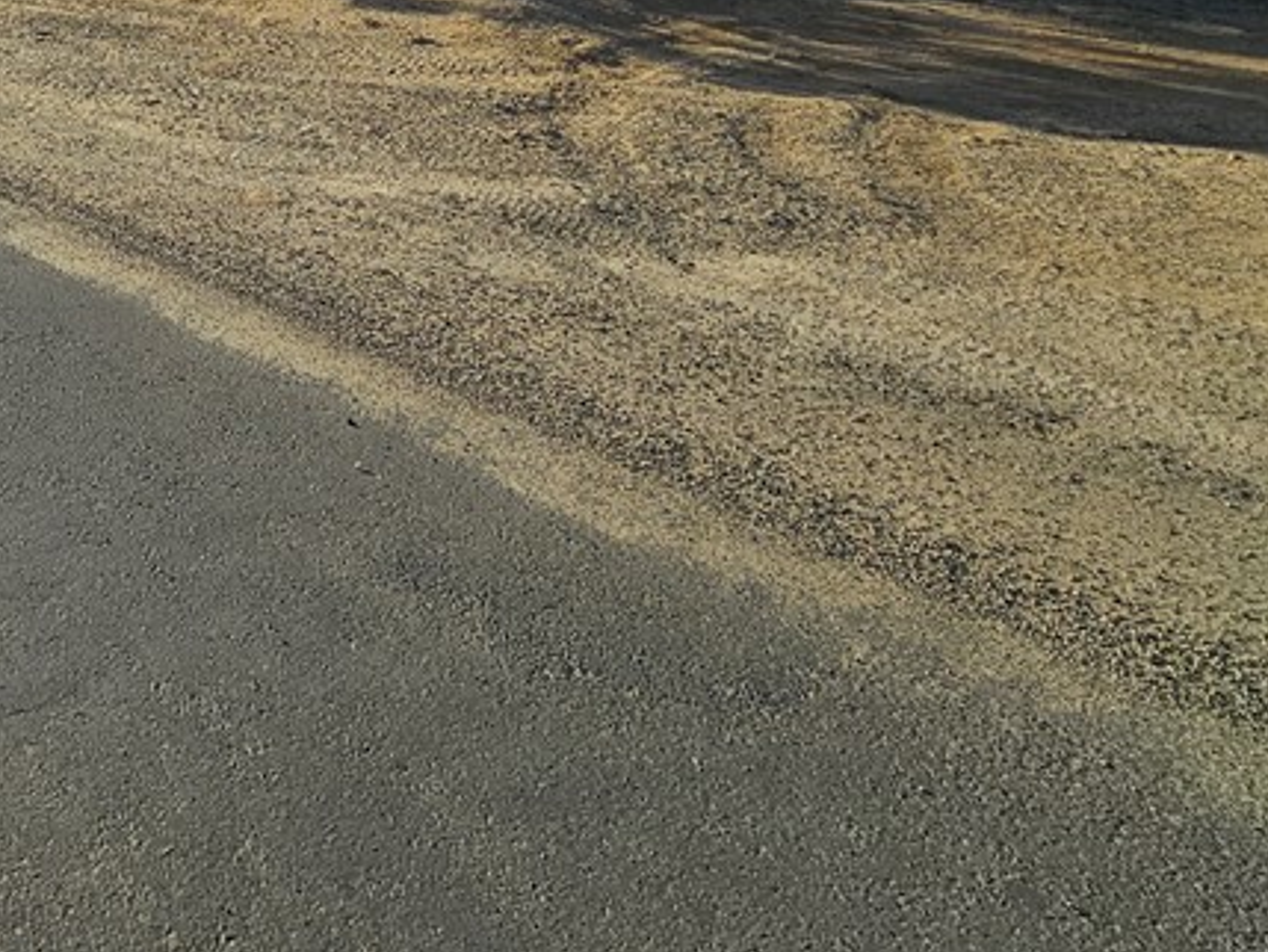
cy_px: -151
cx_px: -3
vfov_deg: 36.6
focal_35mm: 31
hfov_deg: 48.1
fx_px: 1136
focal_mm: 2.2
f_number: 2.2
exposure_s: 1/3512
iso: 50
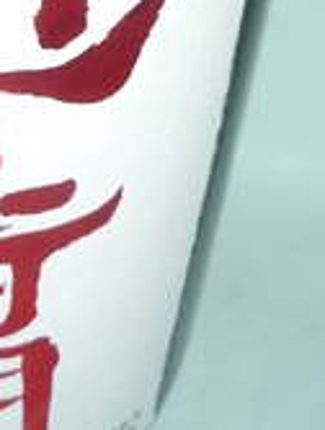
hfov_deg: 16.3
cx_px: -93
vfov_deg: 21.6
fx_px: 1072
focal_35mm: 86
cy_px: -31
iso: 100
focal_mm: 5.2
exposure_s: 1/30
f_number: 4
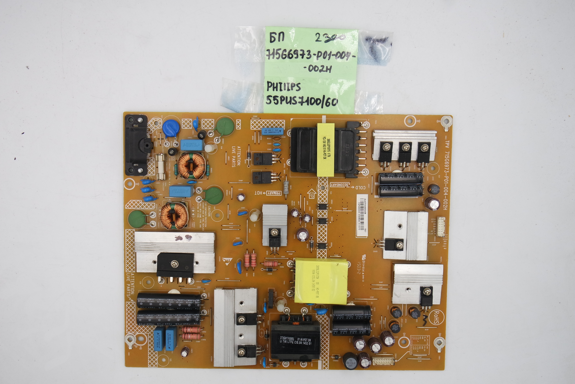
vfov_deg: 35.9
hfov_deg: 51.9
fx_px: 591
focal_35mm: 37
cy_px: 192
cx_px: 288
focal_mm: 14
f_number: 5.6
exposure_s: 1/100
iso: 160
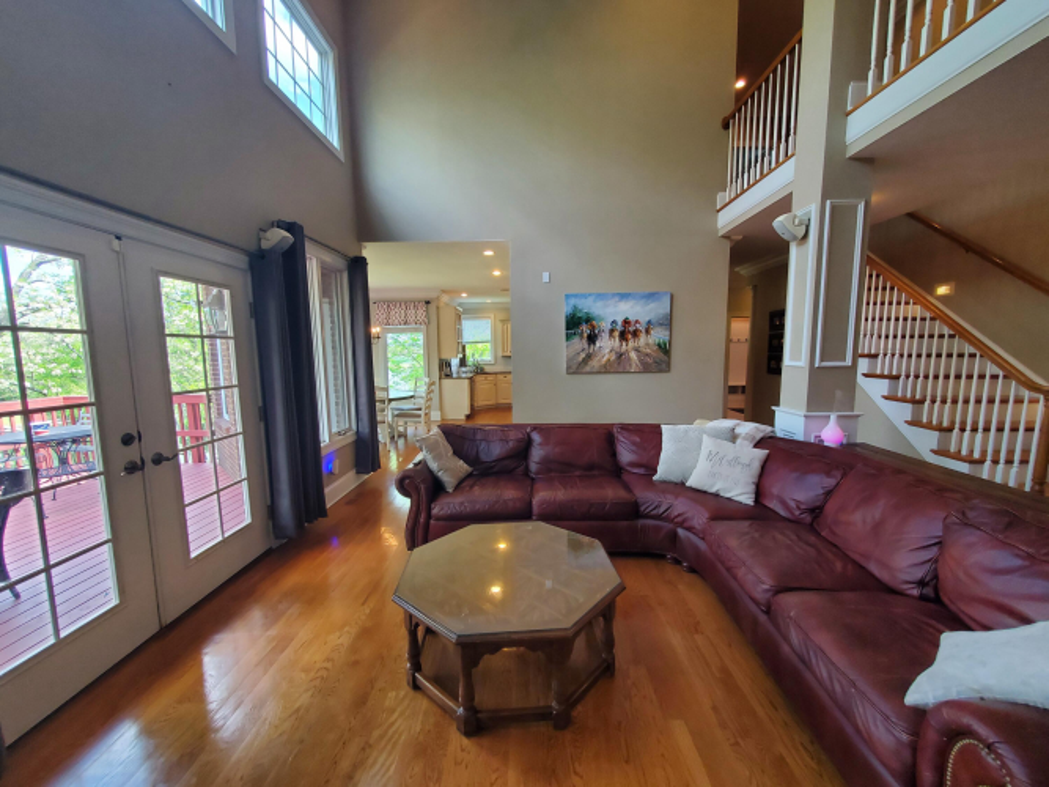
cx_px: 524
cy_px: 394
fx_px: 394
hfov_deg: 106.2
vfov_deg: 89.9
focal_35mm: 13
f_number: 2.2
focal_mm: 1.8
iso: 160
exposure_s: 1/60
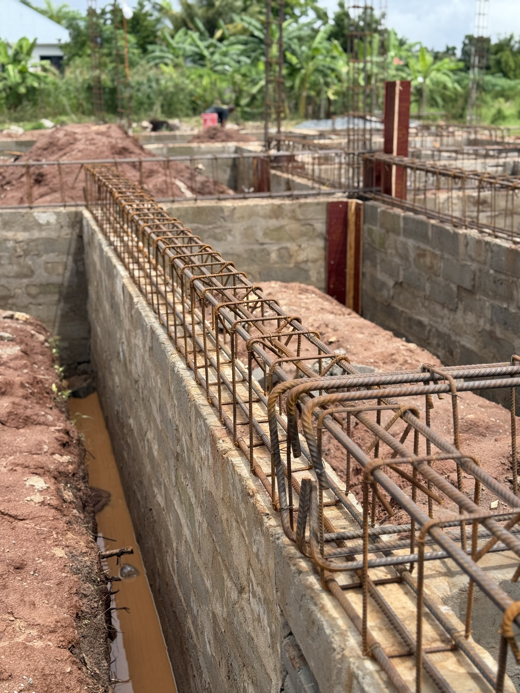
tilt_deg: -15.8
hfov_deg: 30.3
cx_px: 260
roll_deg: +0.6
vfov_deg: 39.7
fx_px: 961
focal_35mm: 48
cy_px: 346
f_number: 1.78
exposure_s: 1/2415
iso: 80
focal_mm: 6.76
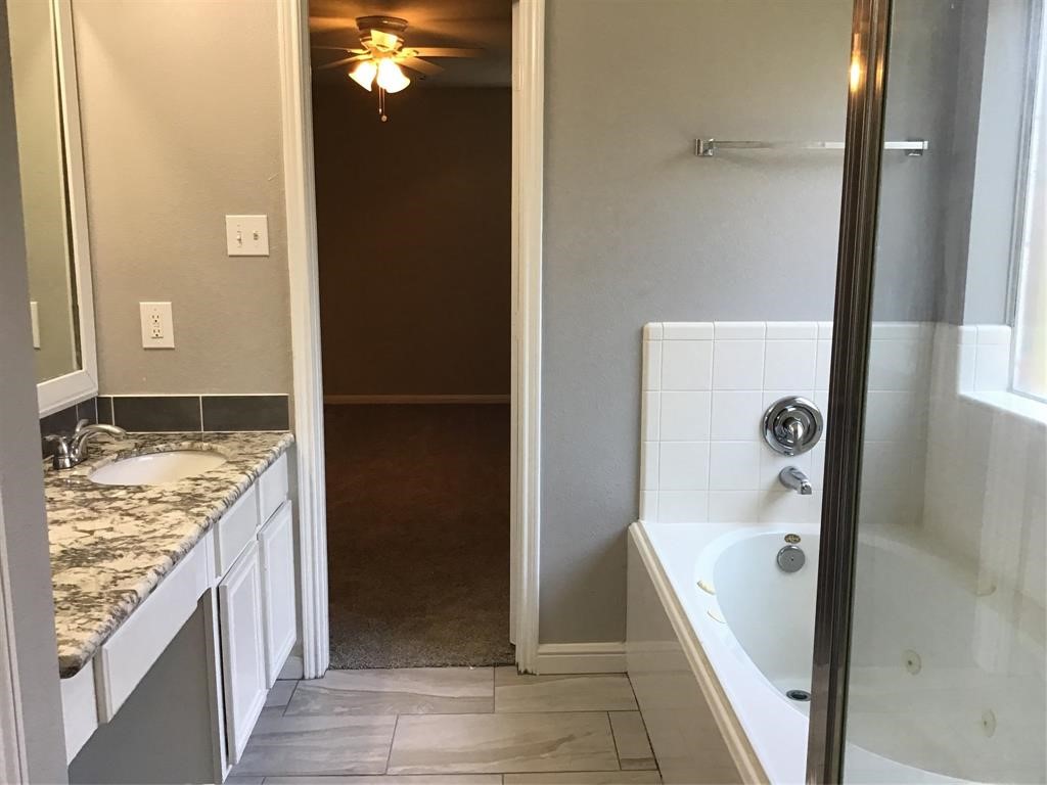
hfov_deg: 58.4
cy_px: 392
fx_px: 938
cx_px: 524
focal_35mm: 31
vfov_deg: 45.4
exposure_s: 1/30
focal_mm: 3.3
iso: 32
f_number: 2.4
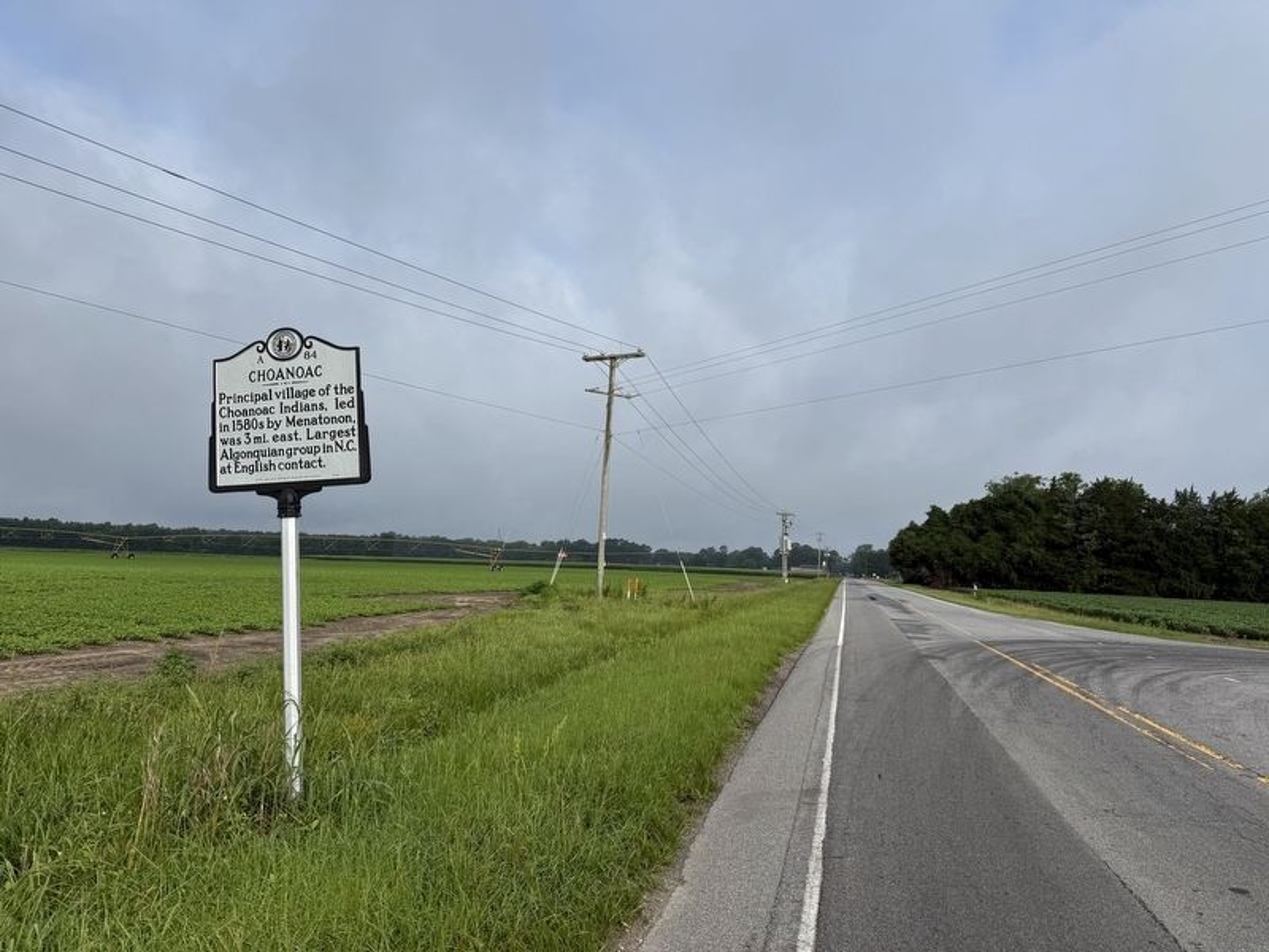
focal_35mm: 24
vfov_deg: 56.8
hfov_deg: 71.6
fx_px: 880
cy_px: 476
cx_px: 634
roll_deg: -2.8
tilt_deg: +7.5
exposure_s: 1/4673
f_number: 1.78
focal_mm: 6.76
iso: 80
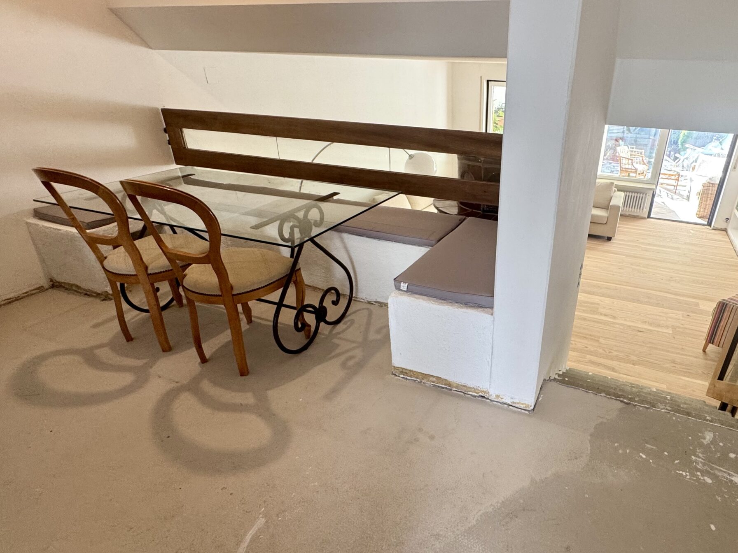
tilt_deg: -28.2
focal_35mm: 20
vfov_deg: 65.9
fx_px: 426
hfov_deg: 79.8
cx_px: 474
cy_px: 290
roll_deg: -1.4
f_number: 2.2
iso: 160
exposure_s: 1/99
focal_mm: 2.22
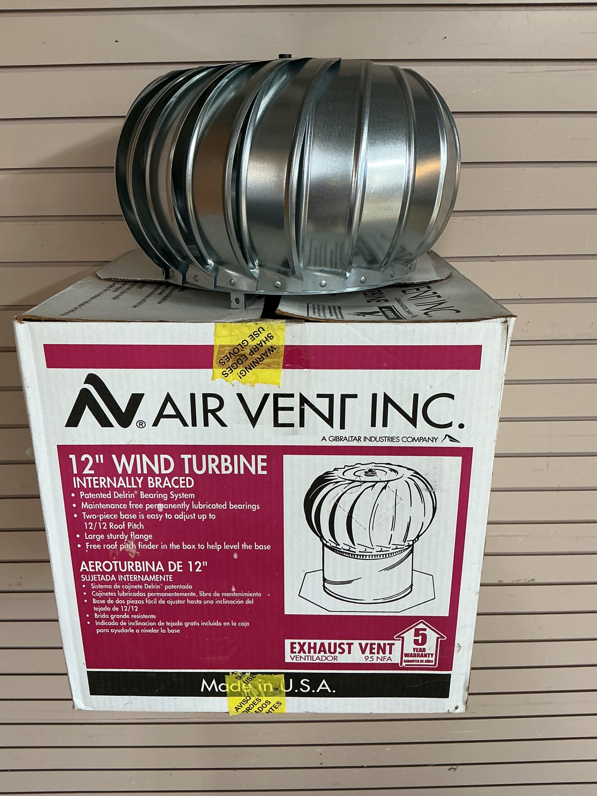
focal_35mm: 29
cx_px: 298
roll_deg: +0.5
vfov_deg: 61.7
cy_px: 398
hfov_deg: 48.2
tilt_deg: -21.8
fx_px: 667
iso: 80
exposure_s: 1/60
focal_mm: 3
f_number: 1.8
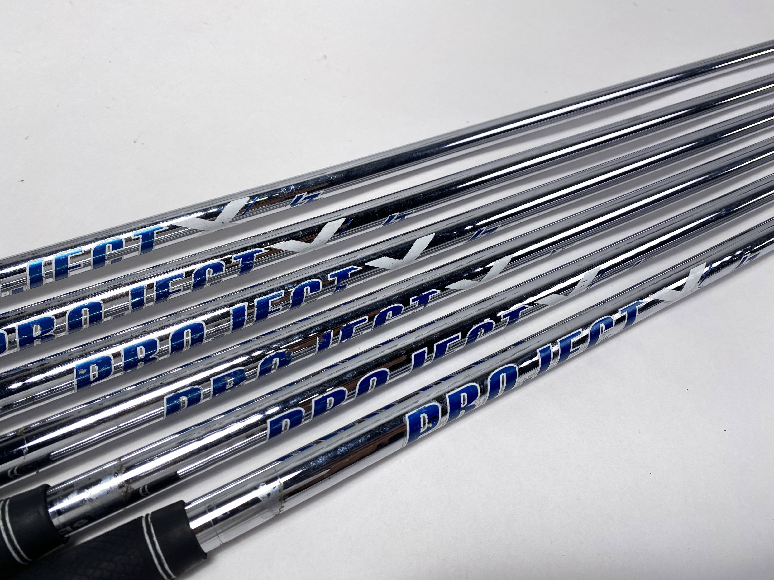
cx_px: 387
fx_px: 581
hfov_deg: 67.3
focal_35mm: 26
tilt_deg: -57.3
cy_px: 290
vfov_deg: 53.1
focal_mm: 4.25
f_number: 1.8
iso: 32
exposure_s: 1/382
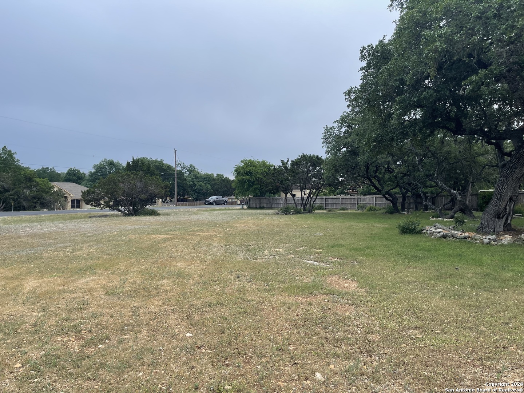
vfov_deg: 54.9
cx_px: 262
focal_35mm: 25
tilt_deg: -2.3
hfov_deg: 69.4
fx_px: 378
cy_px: 196
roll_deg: -2.1
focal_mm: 5.1
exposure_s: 1/945
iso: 32
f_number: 1.6
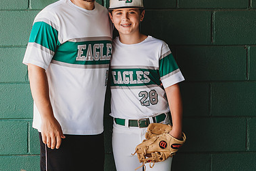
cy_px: 50
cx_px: 125
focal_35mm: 131
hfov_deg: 15.6
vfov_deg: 10.5
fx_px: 932
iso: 100
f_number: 2.8
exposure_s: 1/160
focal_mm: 85
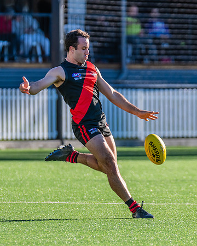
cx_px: 121
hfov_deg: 2.6
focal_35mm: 586
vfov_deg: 3.3
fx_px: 4273
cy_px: 121
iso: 800
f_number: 6.3
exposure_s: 1/1600
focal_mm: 380
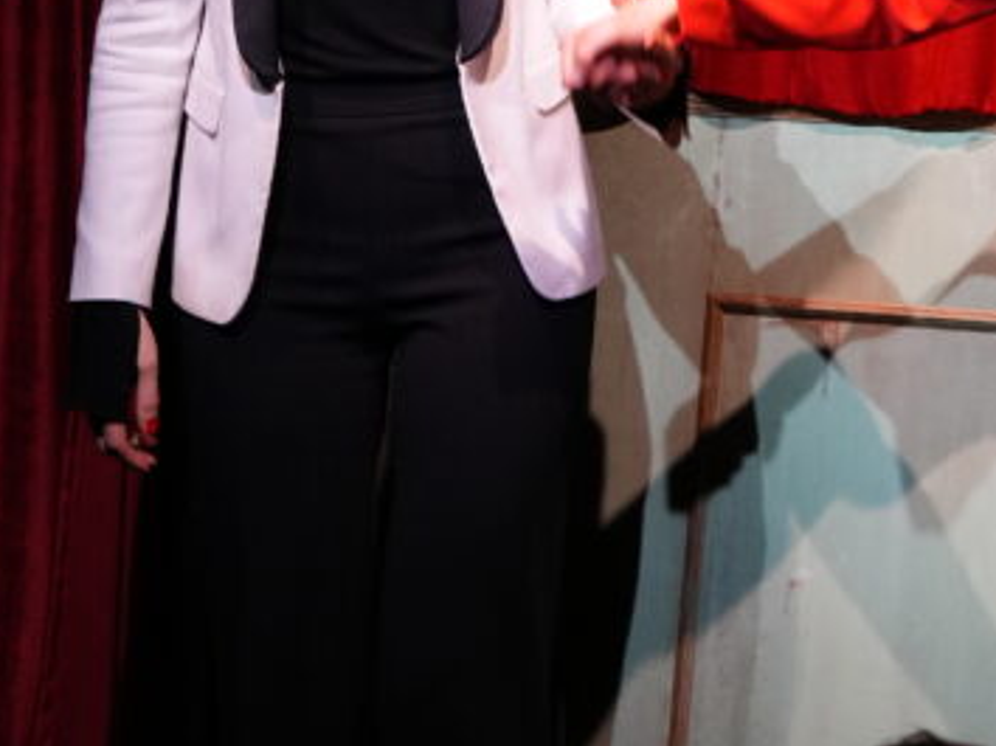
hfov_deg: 12.8
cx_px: 761
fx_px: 4439
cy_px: -39
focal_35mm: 154
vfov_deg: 9.5
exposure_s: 1/160
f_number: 4.5
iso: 1250
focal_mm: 37
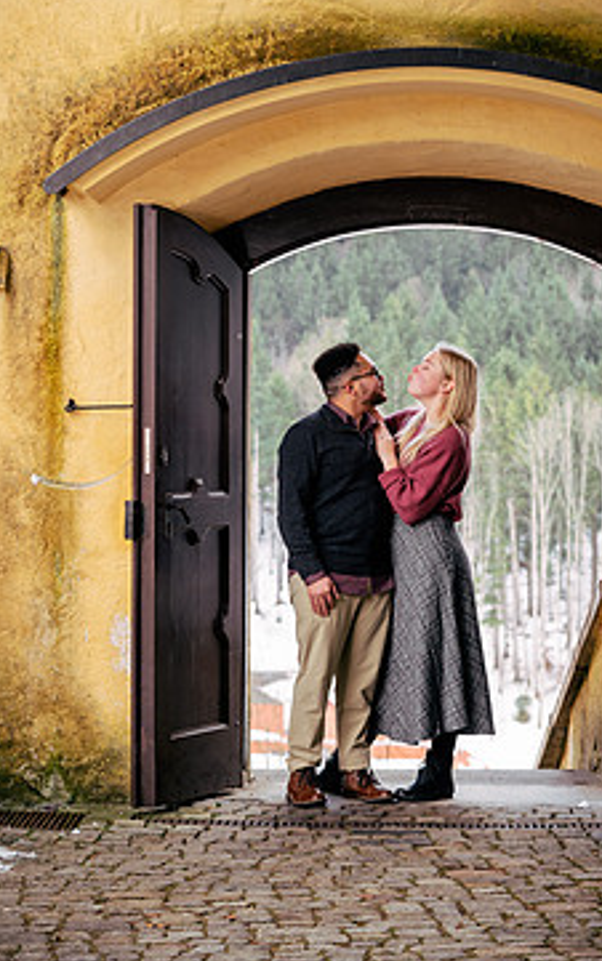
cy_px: 367
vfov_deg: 20.0
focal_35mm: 104
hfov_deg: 12.6
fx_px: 2727
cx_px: 350
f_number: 5
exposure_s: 1/80
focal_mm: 82
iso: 250
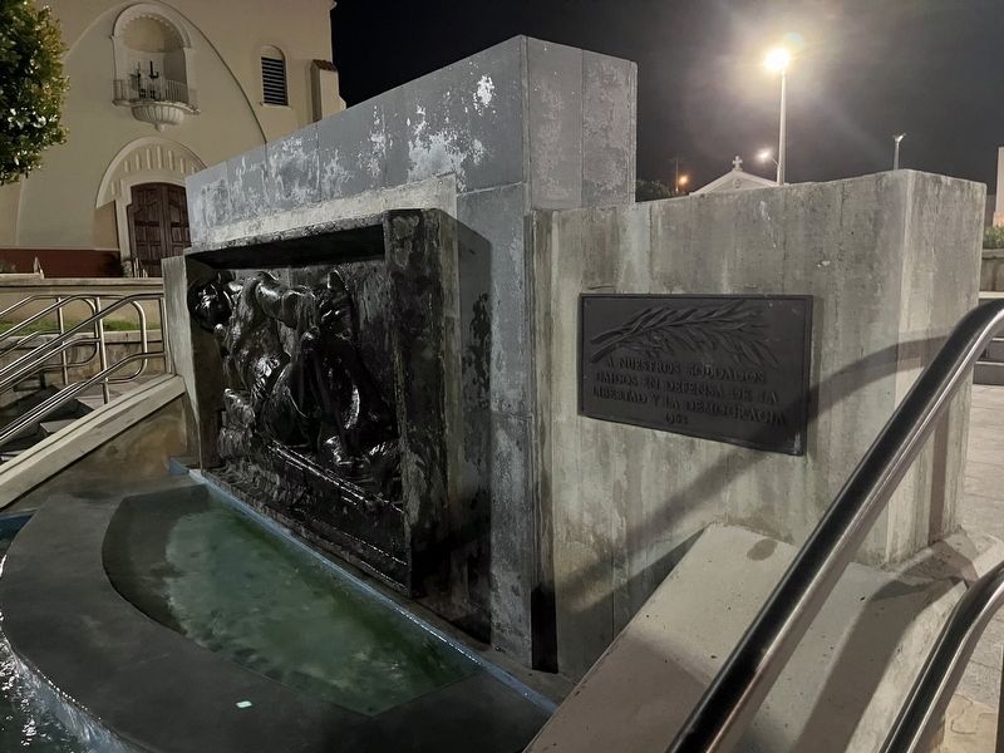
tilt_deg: -7.8
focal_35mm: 26
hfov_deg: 67.3
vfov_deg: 53.1
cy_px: 376
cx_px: 502
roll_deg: +1.6
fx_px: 754
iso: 800
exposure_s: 1/30
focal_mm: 5.1
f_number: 1.6
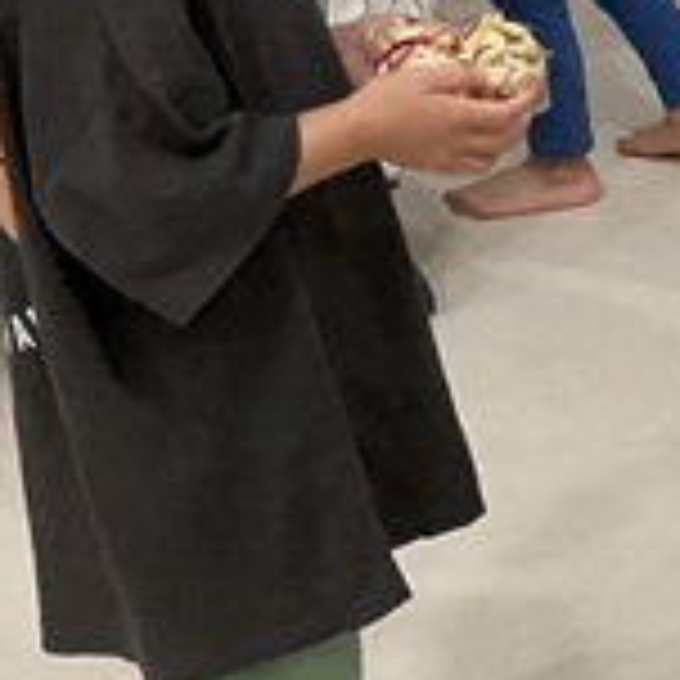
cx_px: 1729
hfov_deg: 10.6
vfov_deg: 12.7
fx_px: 3045
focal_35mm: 137
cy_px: 324
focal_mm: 3
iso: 125
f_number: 1.8
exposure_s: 1/60
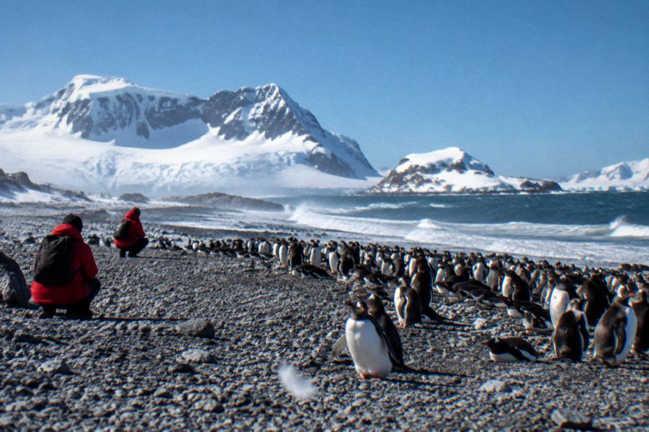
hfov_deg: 28.9
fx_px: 1261
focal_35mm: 70
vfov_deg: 19.4
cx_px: 324
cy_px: 216
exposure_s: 1/640
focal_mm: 70
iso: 200
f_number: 4.5
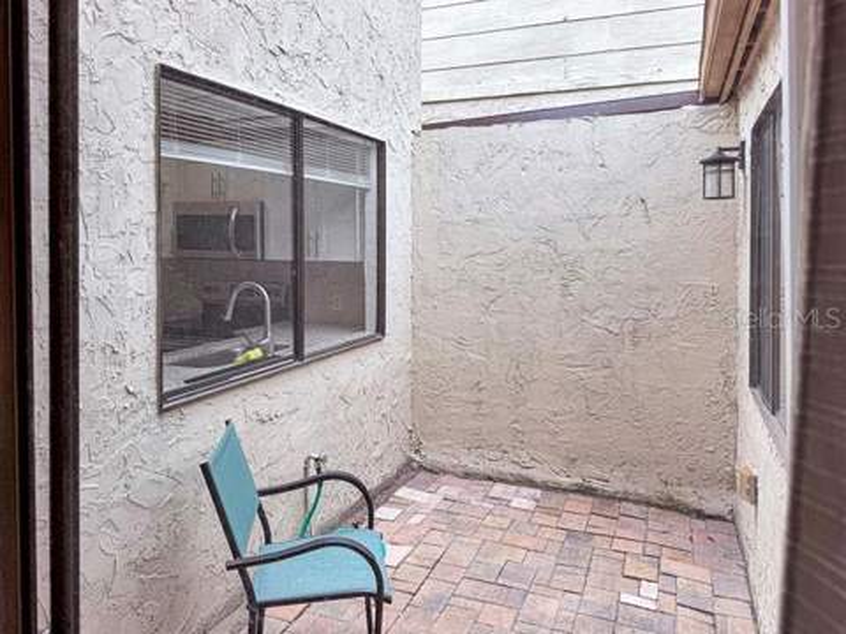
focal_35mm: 24
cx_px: 423
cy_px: 317
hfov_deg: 71.6
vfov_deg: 56.8
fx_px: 587
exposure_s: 1/868
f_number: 1.78
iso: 80
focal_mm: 6.76
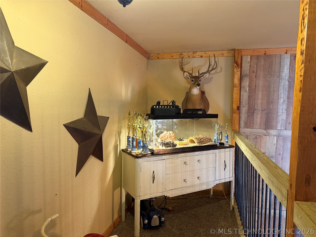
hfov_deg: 71.6
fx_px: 219
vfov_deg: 56.8
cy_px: 118
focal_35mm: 24
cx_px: 158
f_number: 1.78
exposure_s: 1/60
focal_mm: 6.76
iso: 640
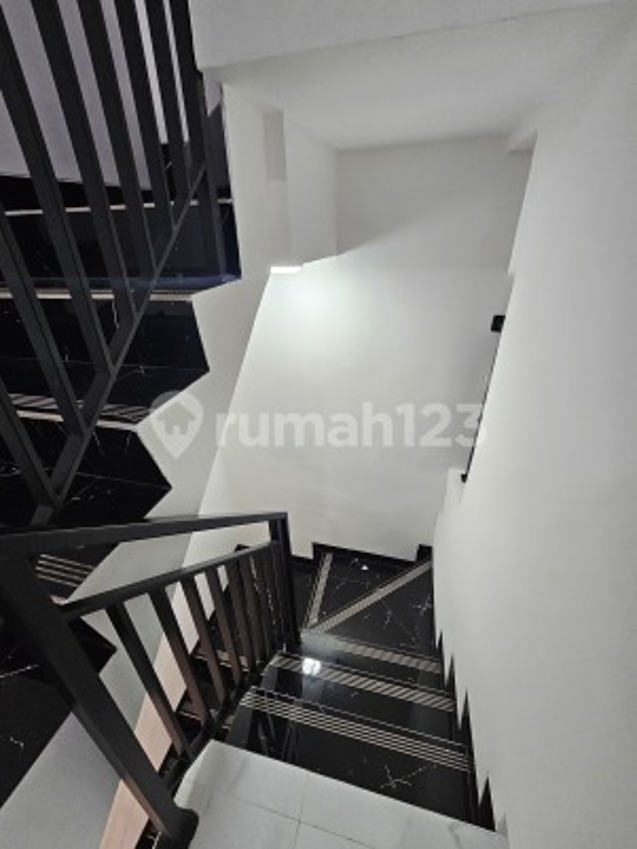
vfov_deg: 106.2
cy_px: 424
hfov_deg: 89.9
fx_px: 319
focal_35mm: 13
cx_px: 318
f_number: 2.2
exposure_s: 1/100
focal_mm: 2.2
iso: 320
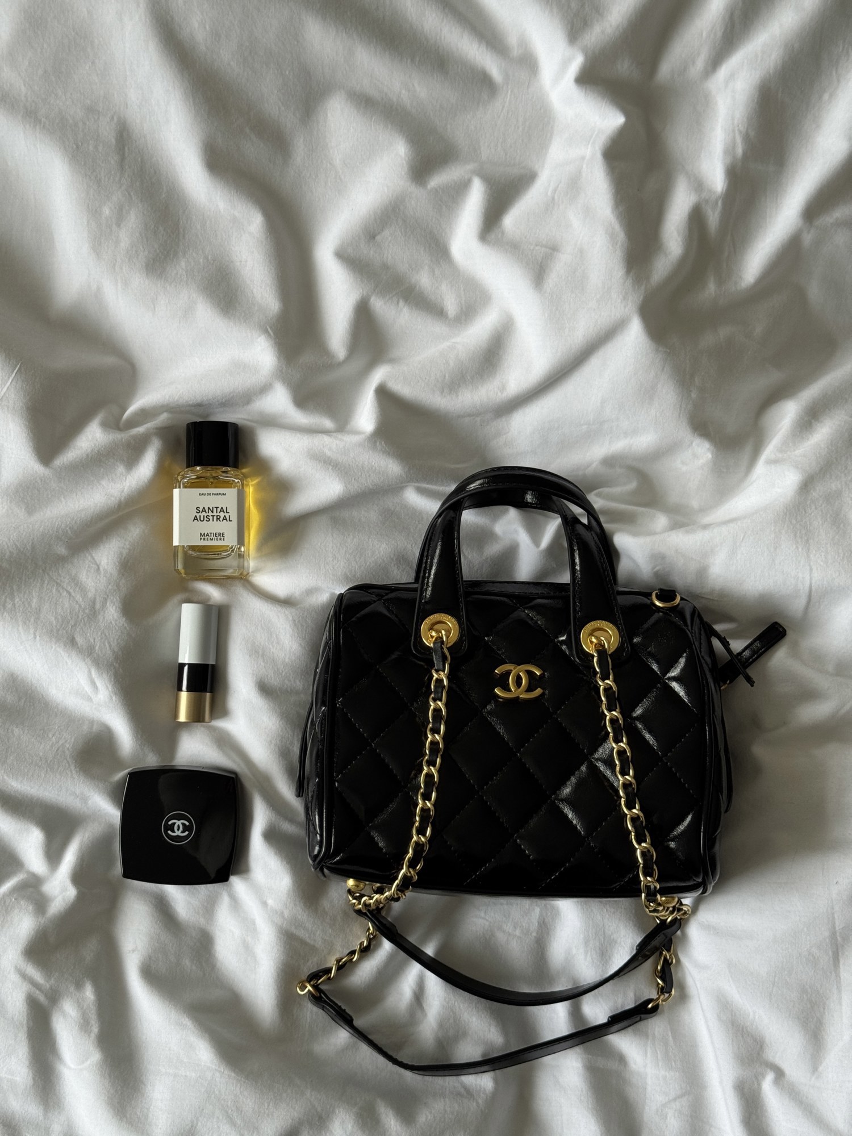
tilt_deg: -82.3
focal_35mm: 48
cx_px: 426
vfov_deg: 39.7
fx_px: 1575
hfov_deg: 30.3
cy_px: 568
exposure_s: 1/119
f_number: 1.78
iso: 100
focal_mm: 6.76
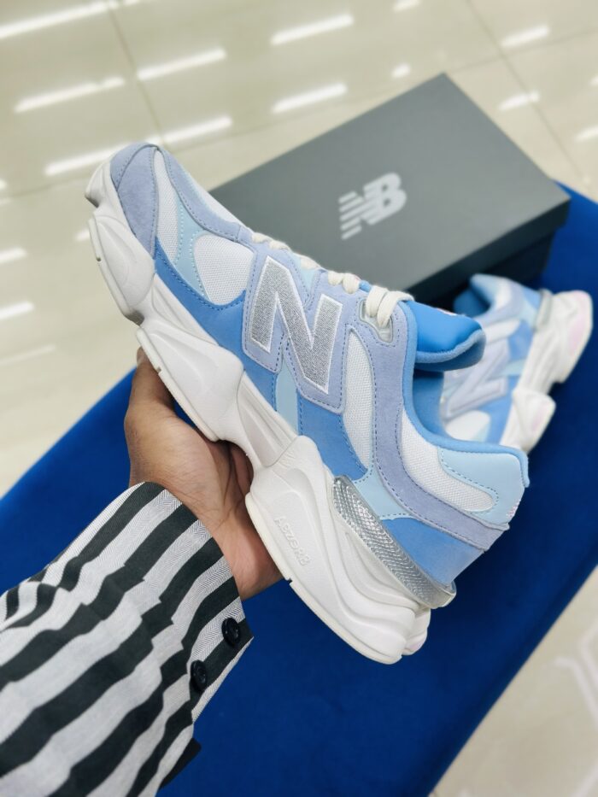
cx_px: 299
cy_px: 398
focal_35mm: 48
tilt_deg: -59.7
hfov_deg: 30.3
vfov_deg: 39.7
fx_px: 1105
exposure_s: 1/129
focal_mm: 6.86
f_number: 1.78
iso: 64
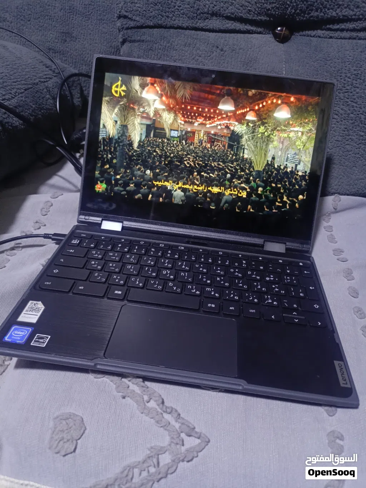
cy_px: 244
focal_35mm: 25
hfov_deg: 54.9
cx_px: 183
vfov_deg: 69.4
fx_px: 352
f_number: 1.69
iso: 1197
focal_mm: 4.76
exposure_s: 1/33.3
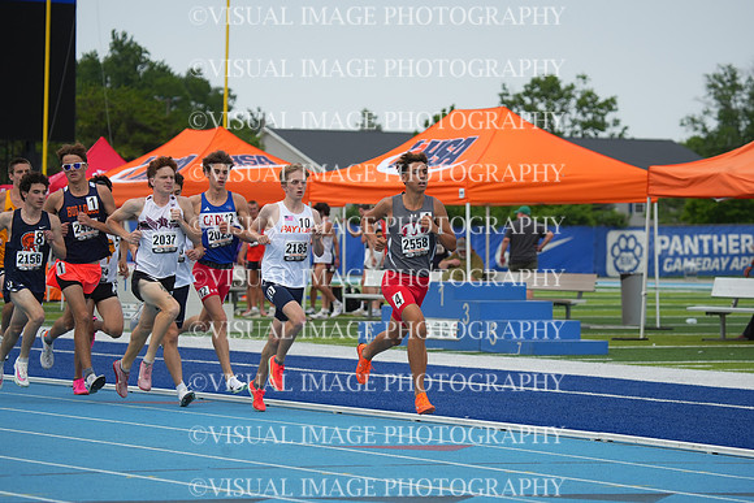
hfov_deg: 11.4
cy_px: 252
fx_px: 3771
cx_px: 377
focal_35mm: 180
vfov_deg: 7.6
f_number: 5.6
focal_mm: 180
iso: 400
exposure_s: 1/2000
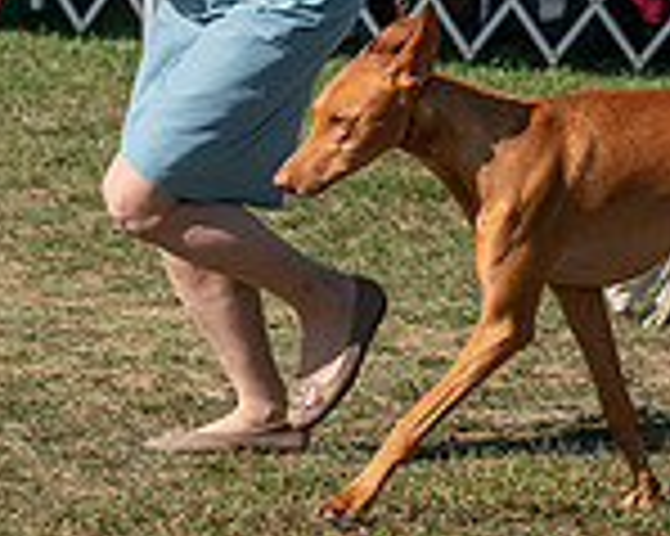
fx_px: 8263
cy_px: -104
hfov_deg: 4.6
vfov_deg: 3.7
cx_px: 573
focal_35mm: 417
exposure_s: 1/1250
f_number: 4.5
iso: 100
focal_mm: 98
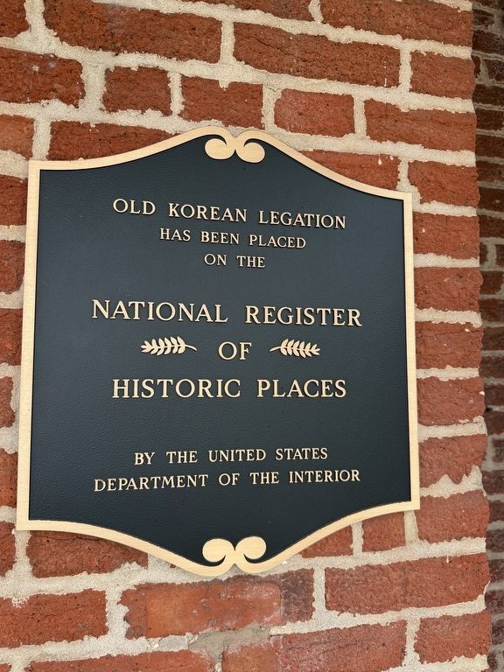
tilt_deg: +5.3
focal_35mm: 25
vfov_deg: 69.4
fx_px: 485
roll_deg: +2.4
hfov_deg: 54.9
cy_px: 348
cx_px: 248
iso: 125
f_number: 1.78
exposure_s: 1/121
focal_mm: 6.76
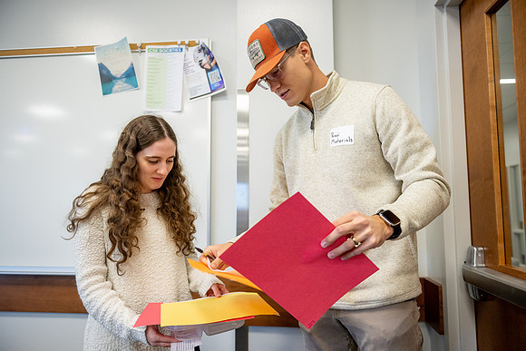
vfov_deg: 53.2
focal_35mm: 24
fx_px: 351
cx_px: 263
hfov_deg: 73.7
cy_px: 176
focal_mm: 24
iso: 1000
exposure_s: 1/250
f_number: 2.8
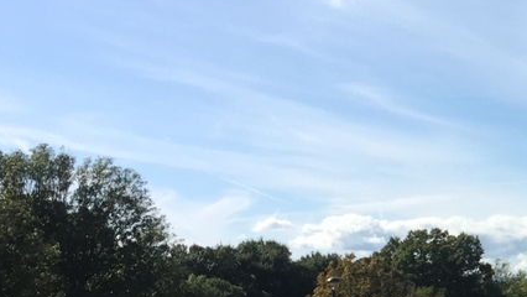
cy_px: 226
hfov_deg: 21.3
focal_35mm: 89
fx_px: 1244
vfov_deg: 13.6
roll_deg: -1.0
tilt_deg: +8.7
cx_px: 718
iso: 32
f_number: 2.2
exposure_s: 1/1647
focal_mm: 4.15
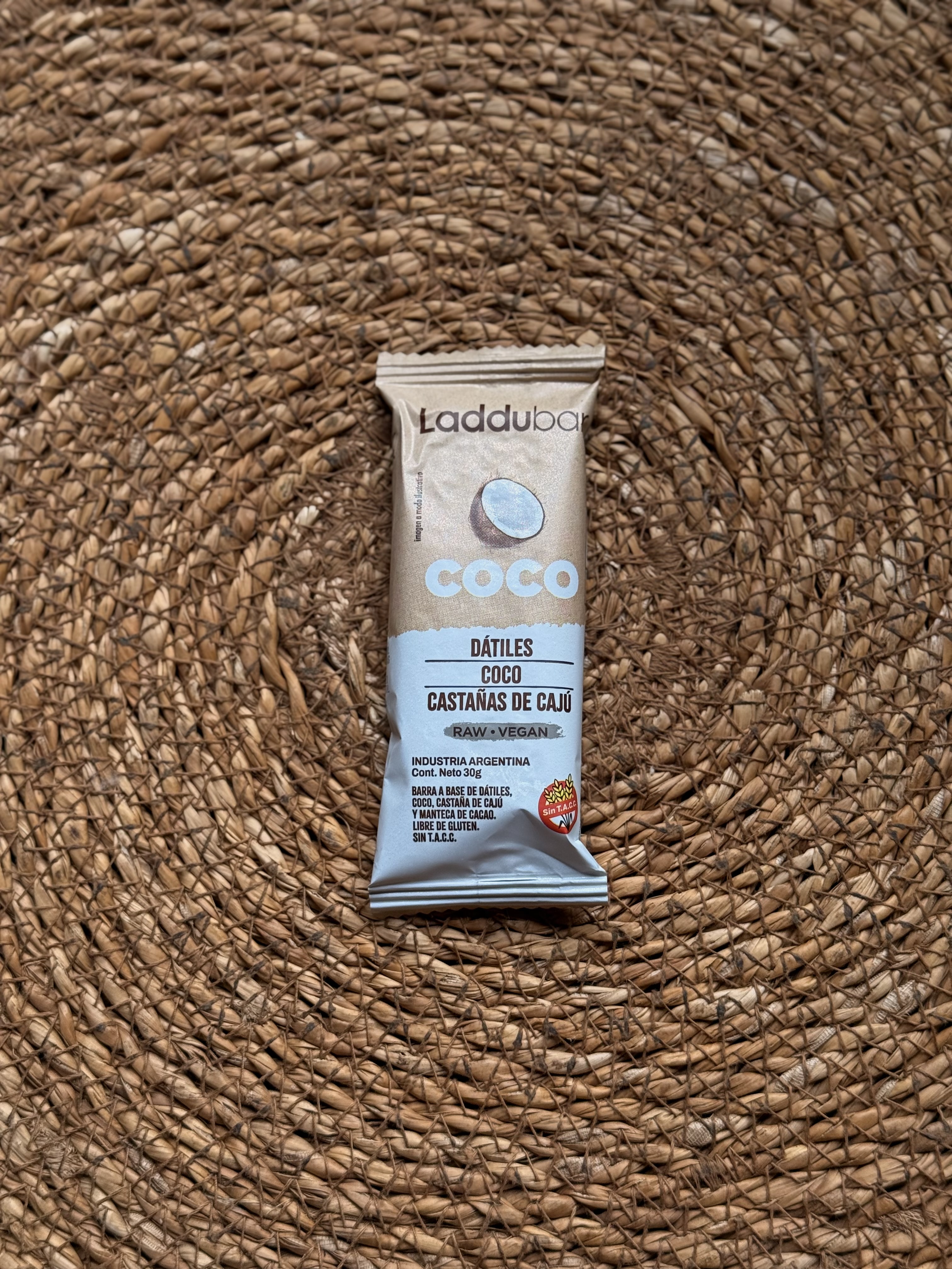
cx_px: 476
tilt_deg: -82.3
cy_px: 634
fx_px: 1760
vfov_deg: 39.7
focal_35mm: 48
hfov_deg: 30.3
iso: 64
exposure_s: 1/463
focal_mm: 6.76
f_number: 1.78
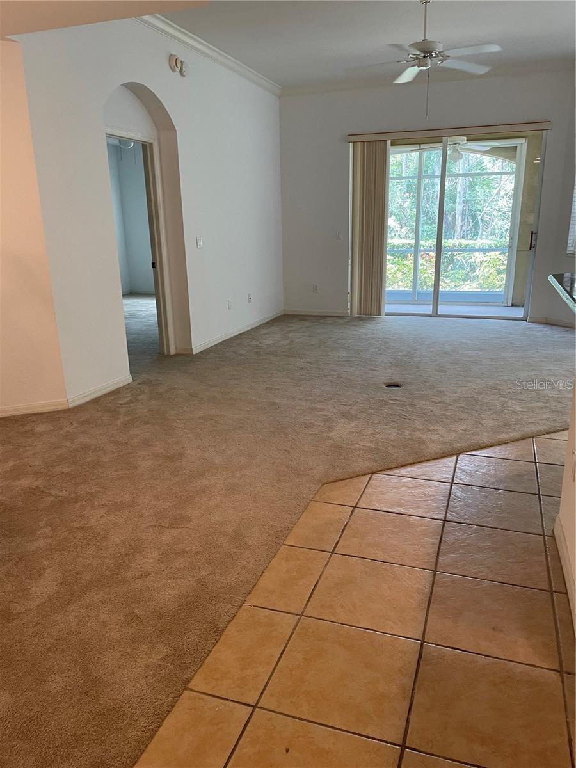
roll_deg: +3.4
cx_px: 288
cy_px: 384
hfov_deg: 53.1
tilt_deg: -15.0
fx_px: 577
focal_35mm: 26
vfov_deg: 67.3
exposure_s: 1/60
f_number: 1.6
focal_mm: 4.2
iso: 100
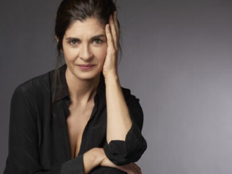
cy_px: 87
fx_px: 623
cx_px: 106
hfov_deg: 21.1
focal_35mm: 93
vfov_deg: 15.9
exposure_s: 1/100
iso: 200
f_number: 13
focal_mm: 85
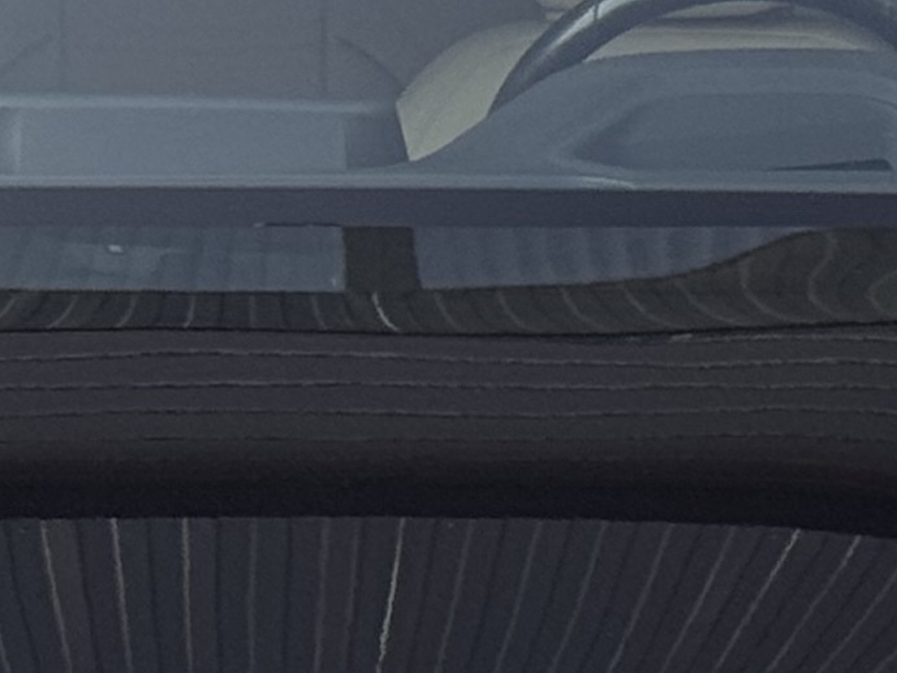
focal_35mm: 281
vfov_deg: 5.3
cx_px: 207
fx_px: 7283
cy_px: 946
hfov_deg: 7.0
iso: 64
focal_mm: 6.76
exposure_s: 1/832
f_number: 1.78
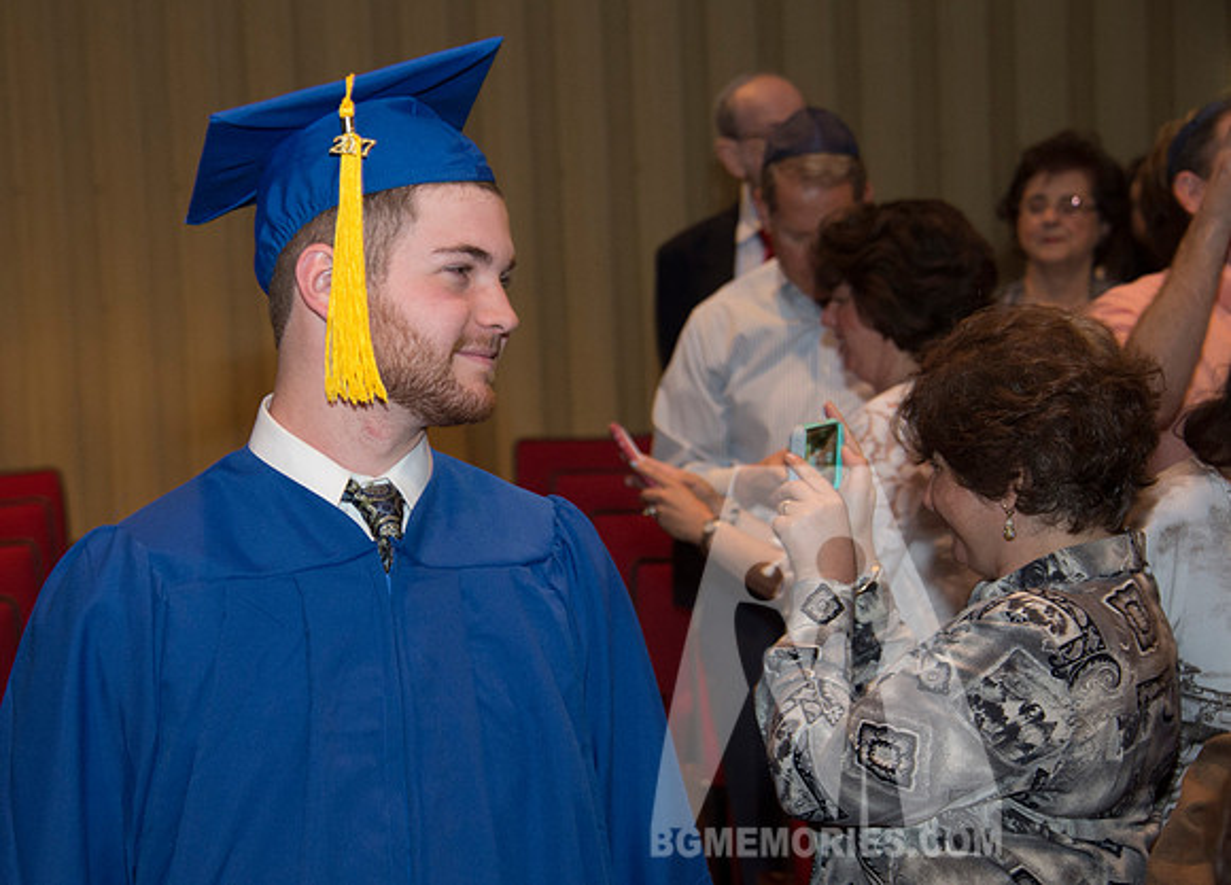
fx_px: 3443
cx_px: 475
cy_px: 470
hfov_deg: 20.2
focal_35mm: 98
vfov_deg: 14.6
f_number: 5
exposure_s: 1/80
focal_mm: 82
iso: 2000
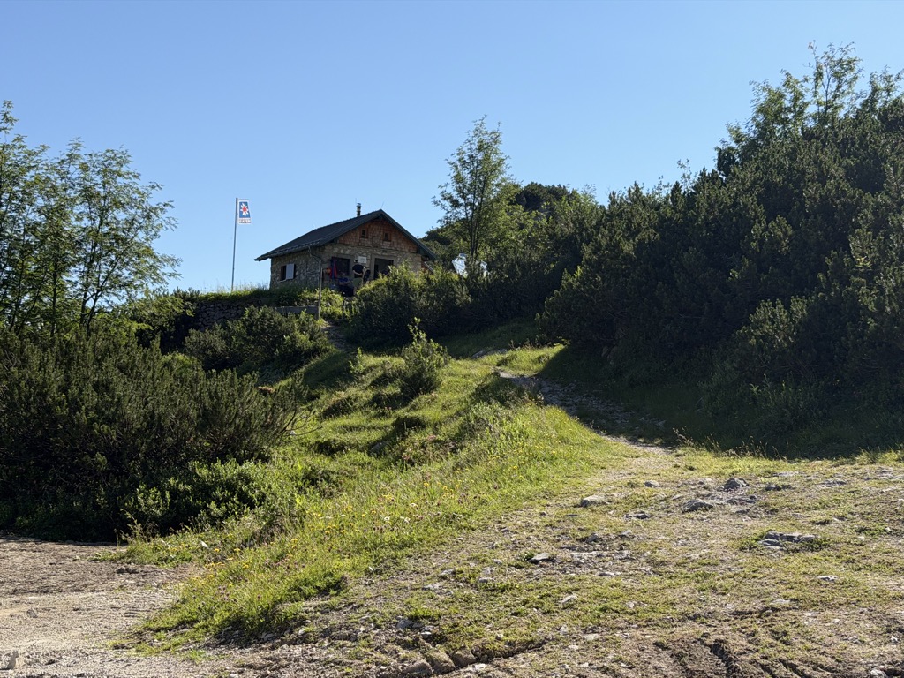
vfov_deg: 30.3
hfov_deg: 39.7
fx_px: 1254
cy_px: 339
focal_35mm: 48
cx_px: 452
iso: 64
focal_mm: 6.76
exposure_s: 1/4878
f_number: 1.78
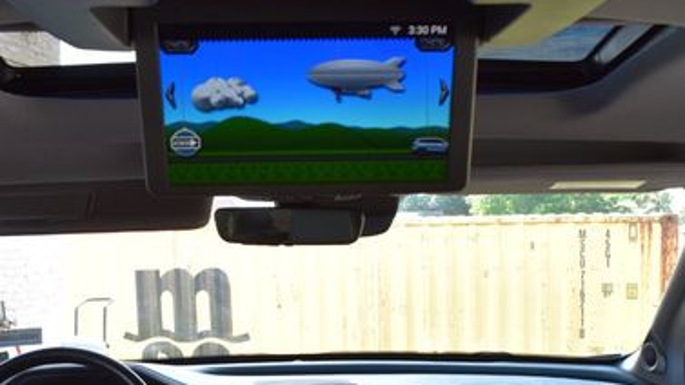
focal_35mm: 48
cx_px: 320
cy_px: 345
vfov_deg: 24.2
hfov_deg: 42.9
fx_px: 872
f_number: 8
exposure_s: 1/50
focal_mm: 18
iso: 400
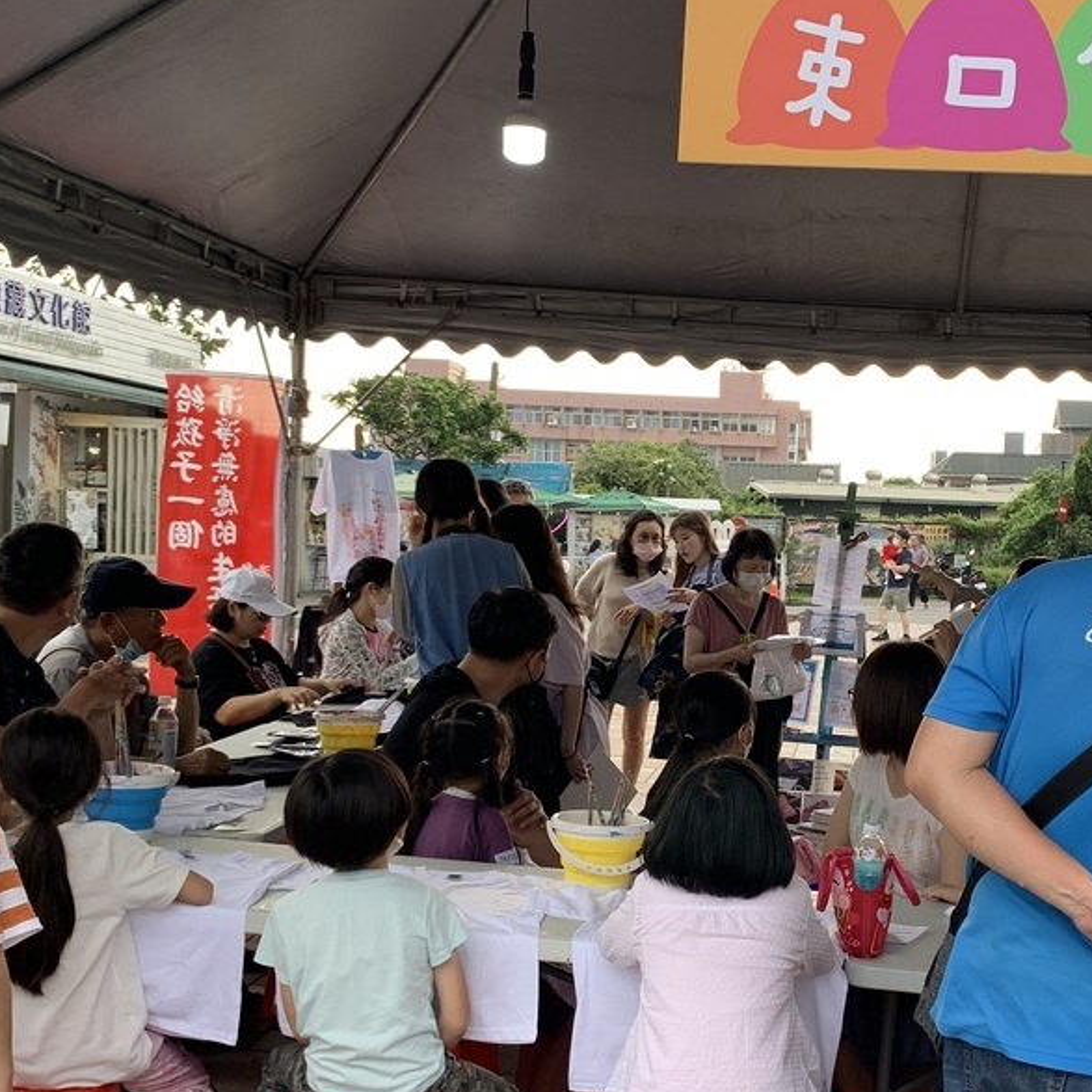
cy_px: 610
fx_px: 1677
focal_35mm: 47
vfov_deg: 36.0
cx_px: 815
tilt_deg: -1.8
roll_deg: -2.4
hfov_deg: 35.3
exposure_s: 1/193
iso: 25
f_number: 1.8
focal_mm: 4.25
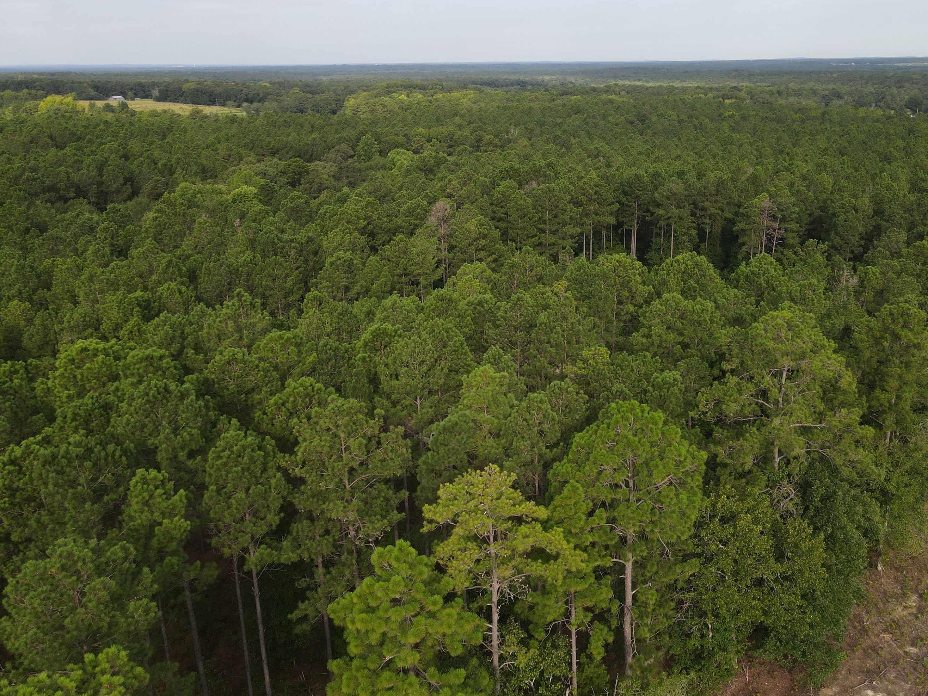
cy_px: 328
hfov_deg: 63.1
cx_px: 540
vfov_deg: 49.7
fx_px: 751
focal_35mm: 28
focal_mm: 4.5
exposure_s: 1/320
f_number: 2.8
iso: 100
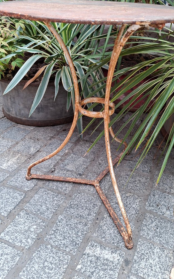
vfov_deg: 64.1
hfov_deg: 43.0
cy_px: 114
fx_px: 220
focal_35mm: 29
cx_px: 103
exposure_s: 1/110
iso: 50
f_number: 1.8
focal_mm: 5.54
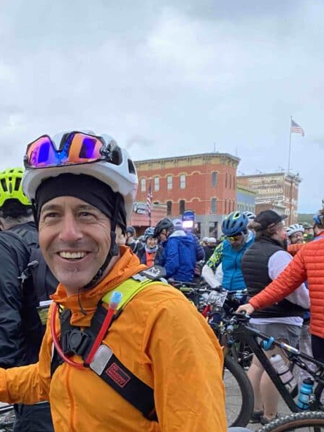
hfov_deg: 31.2
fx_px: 562
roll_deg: +1.3
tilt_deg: -10.3
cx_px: 56
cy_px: 344
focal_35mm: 45
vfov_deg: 40.4
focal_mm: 4.25
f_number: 1.8
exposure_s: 1/60
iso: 400
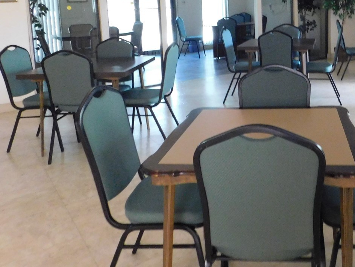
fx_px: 400
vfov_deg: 35.5
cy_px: 48
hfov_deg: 45.5
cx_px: 283
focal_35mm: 39
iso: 800
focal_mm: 4
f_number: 3
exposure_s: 1/6
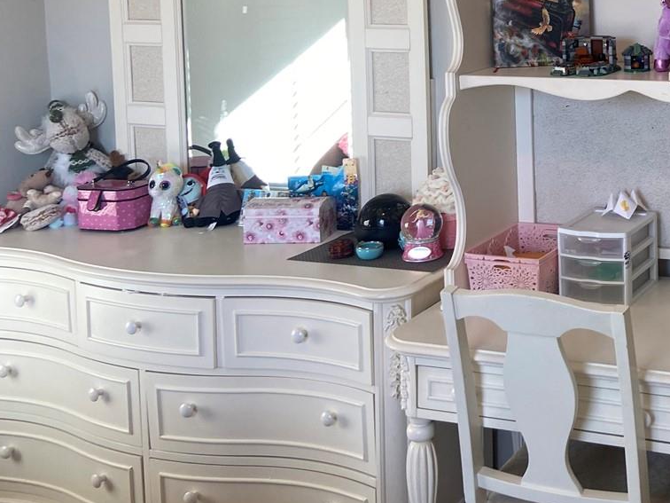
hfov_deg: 31.9
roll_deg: +0.6
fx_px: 1065
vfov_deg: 25.6
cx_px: 688
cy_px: 32
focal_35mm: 55
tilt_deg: -6.5
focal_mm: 4.25
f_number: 1.8
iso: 64
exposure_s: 1/120
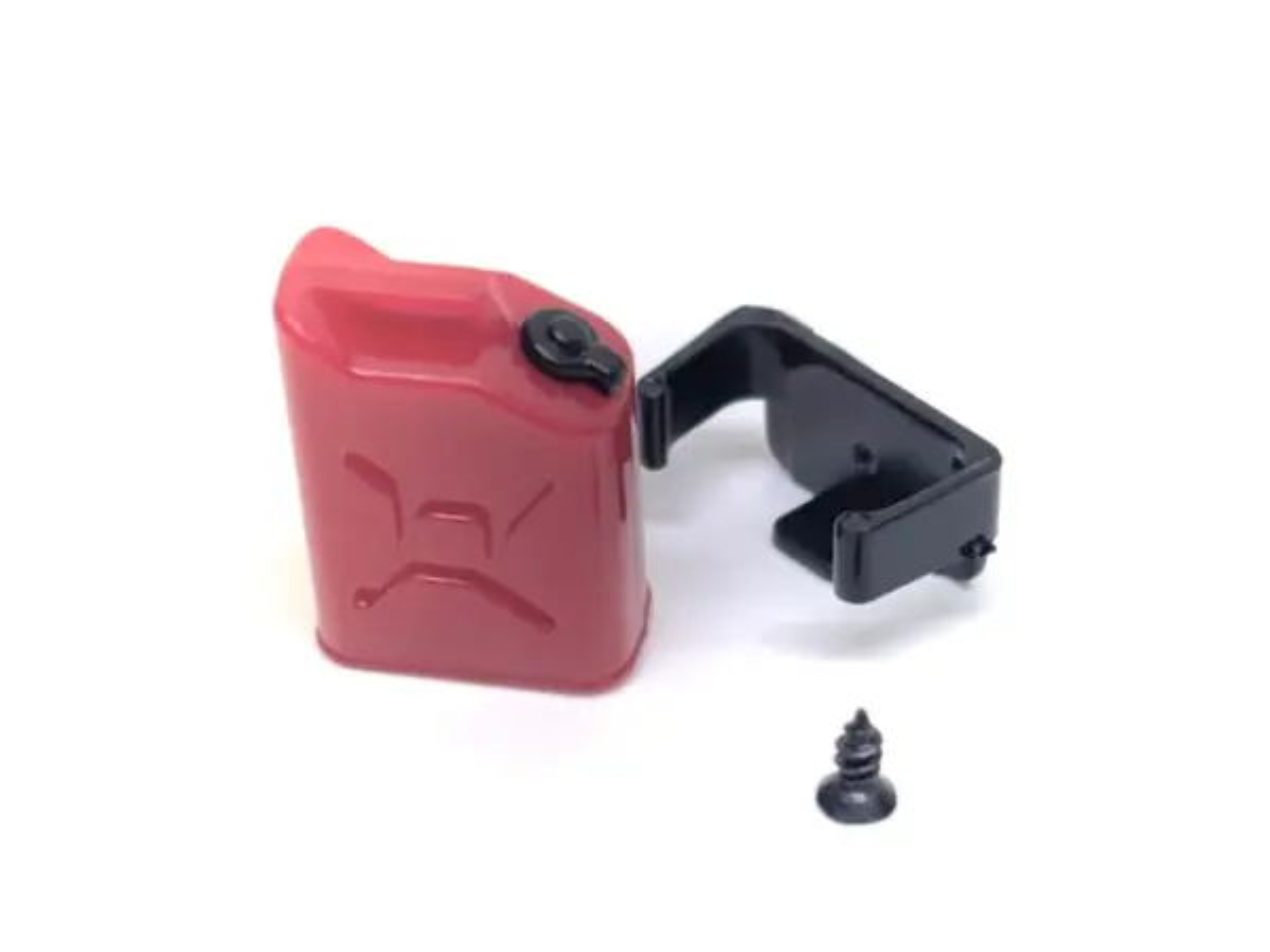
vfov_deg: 28.0
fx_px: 1908
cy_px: 476
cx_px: 635
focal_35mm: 52
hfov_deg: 36.8
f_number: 1.6
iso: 32
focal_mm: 5.96
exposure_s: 1/131
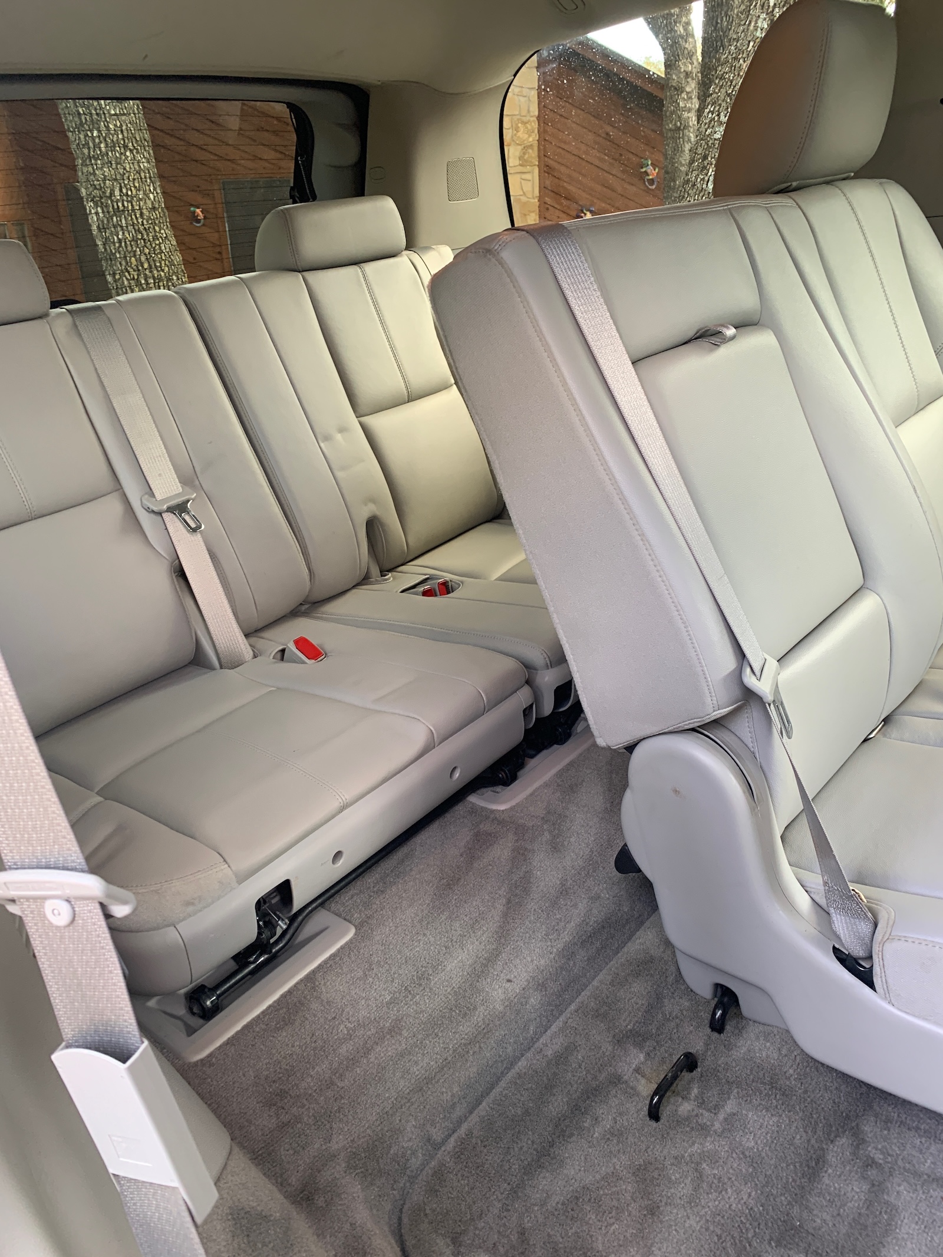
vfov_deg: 67.3
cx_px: 472
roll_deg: +2.8
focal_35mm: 26
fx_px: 944
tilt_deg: -23.8
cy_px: 628
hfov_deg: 53.1
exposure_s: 1/69
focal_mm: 4.25
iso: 100
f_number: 1.8
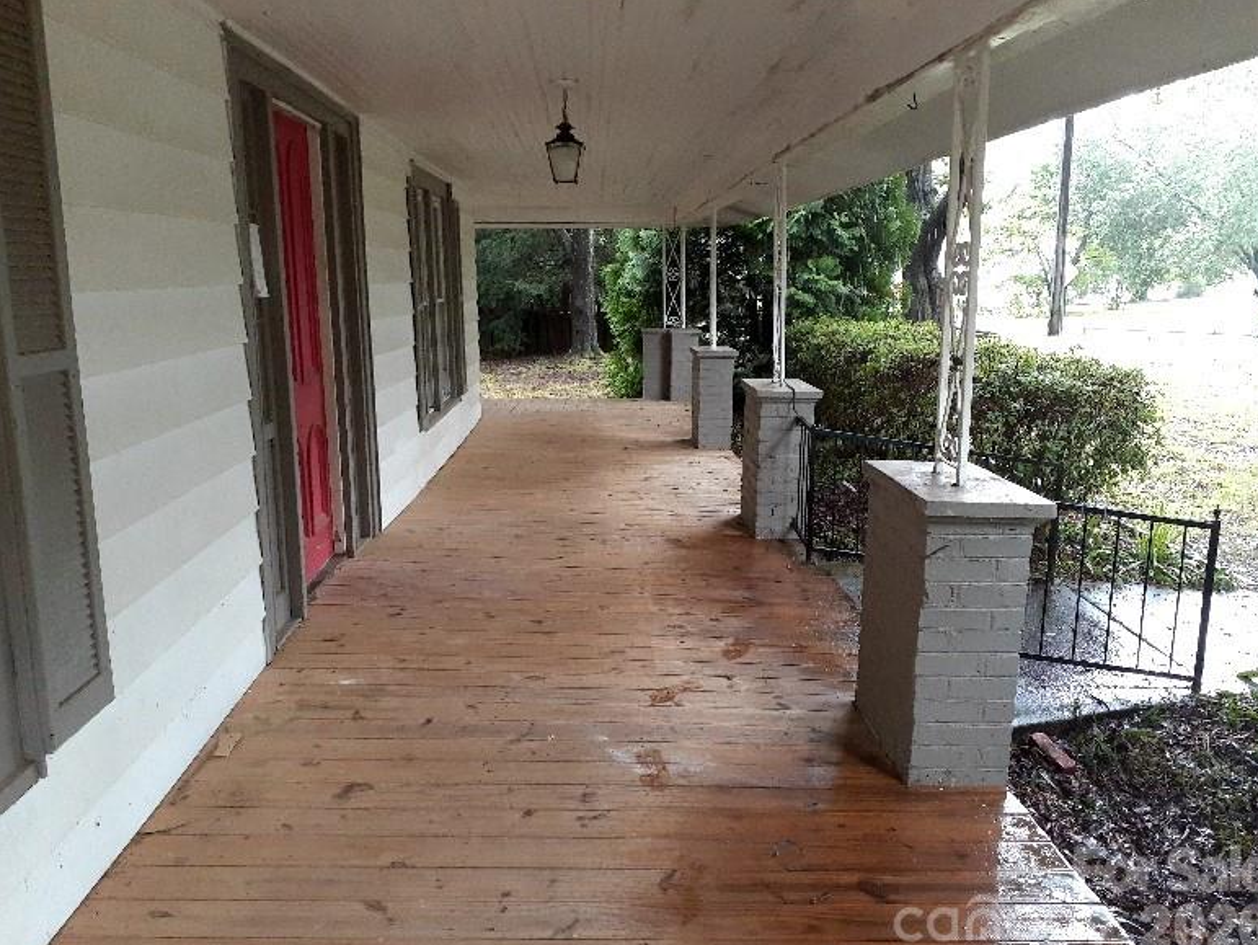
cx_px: 625
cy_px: 483
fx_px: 1018
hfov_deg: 63.4
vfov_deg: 49.8
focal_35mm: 28
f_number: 1.9
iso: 320
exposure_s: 1/60
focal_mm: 3.6
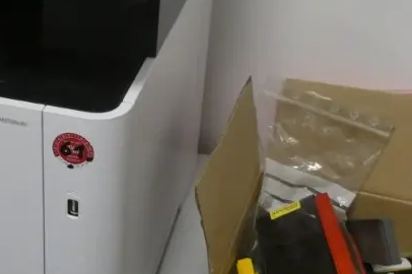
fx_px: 720
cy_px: 76
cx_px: -53
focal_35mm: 63
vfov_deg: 21.4
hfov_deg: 28.6
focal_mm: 4.3
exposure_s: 1/60
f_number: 3.3
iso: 400
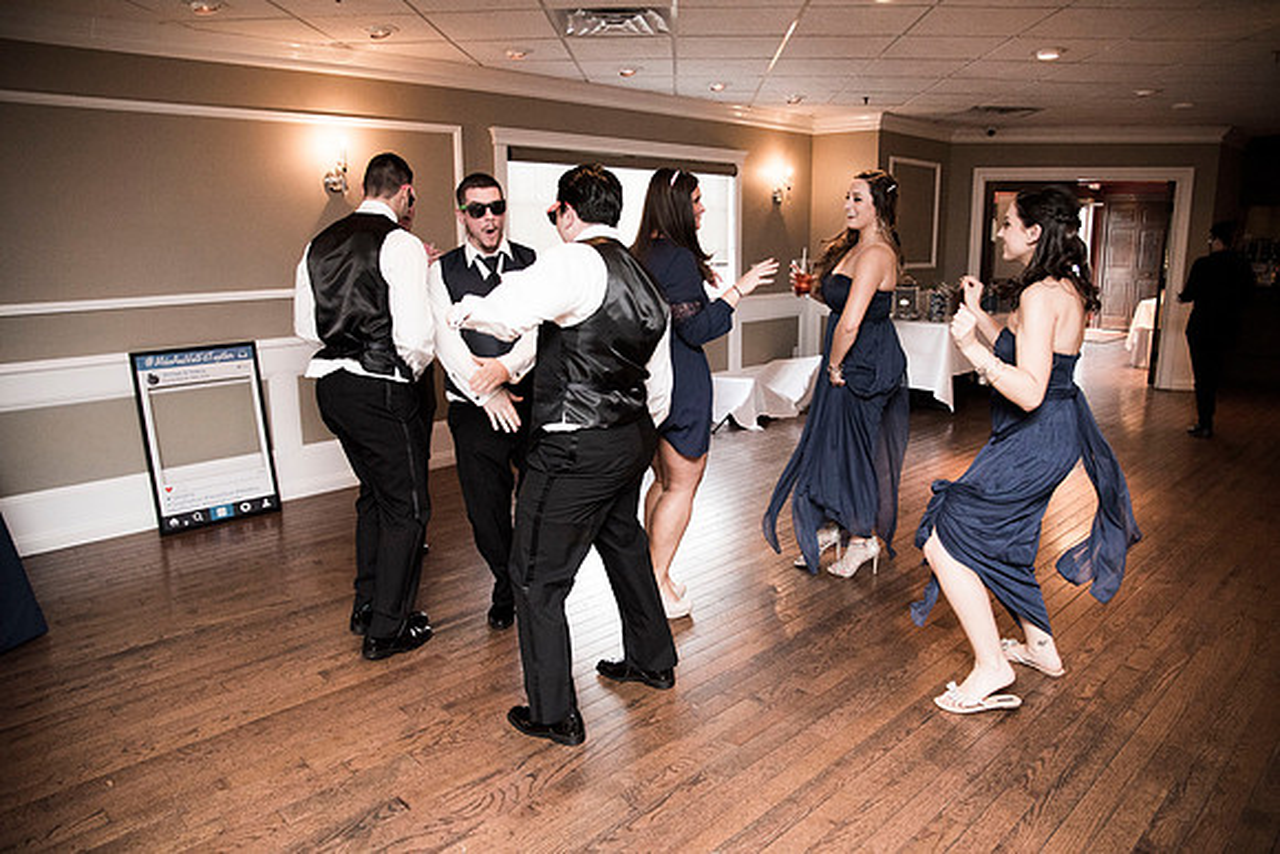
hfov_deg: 73.7
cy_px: 427
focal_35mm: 24
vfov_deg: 53.2
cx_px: 640
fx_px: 853
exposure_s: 1/200
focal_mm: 24
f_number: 4
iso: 2000
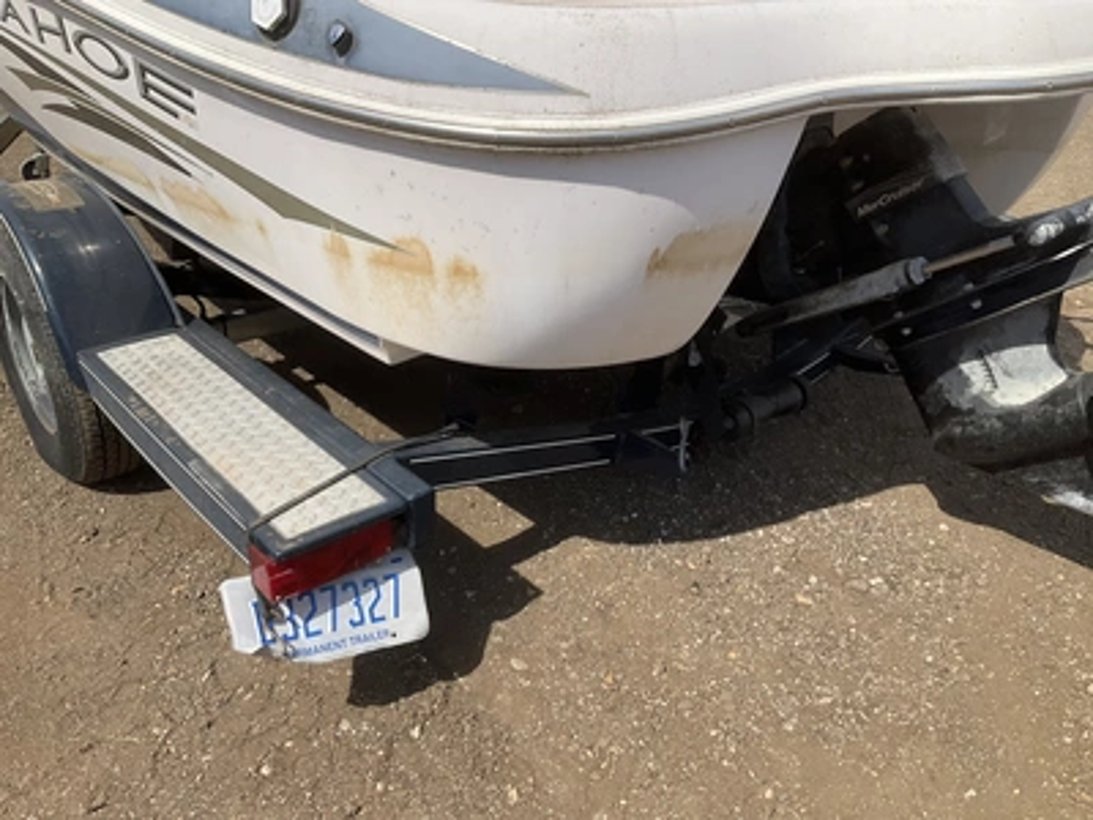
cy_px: 410
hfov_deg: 61.7
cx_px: 546
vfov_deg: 48.2
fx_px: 916
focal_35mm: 29
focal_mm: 3
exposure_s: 1/1912
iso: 25
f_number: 1.8
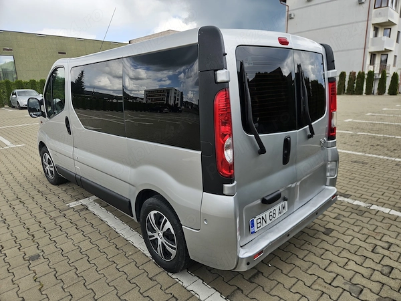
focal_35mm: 23
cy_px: 150
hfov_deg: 73.9
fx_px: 266
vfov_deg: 58.9
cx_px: 200
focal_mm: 5.4
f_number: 1.8
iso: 25
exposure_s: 1/654
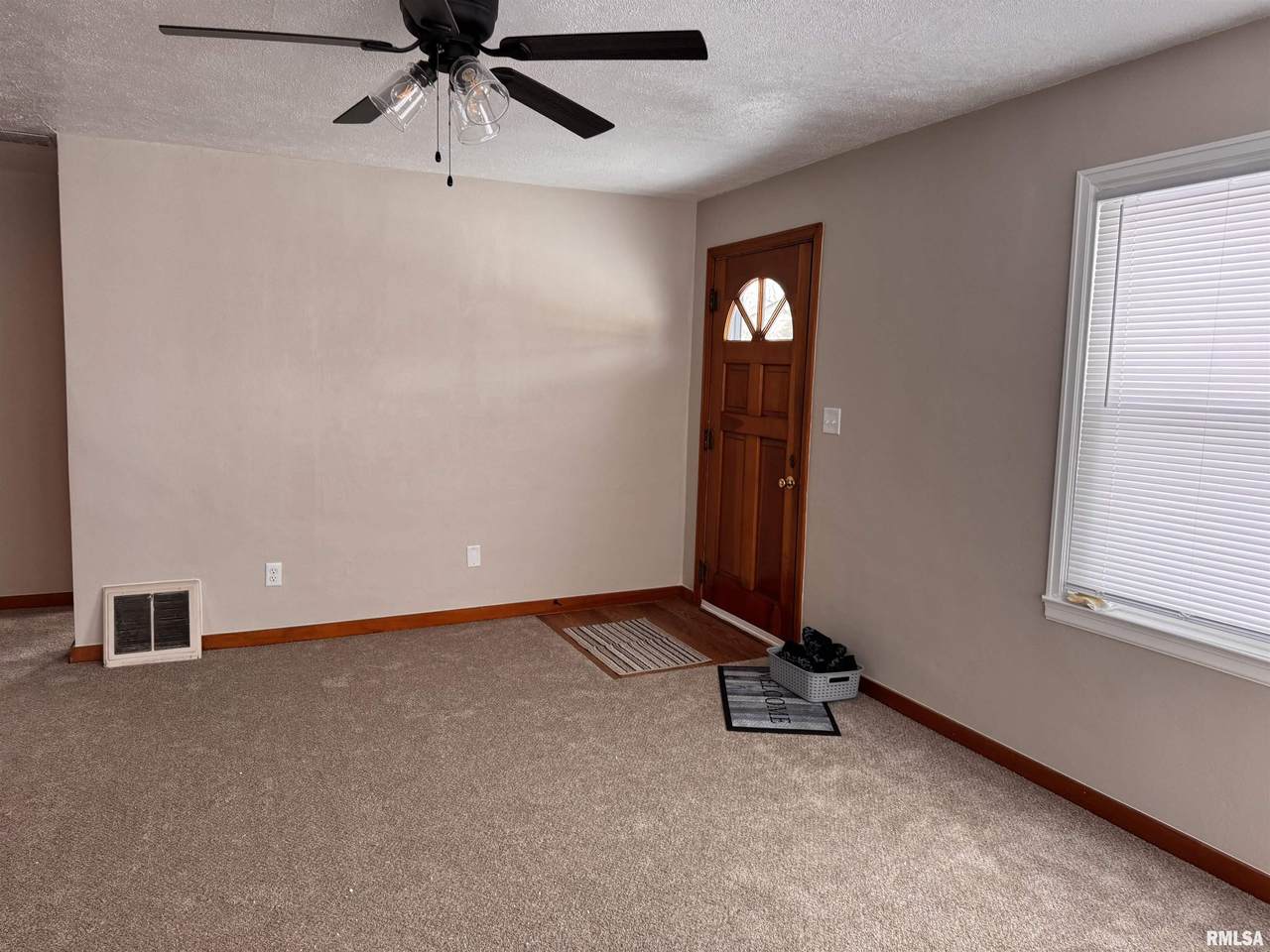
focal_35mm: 24
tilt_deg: -4.5
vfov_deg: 56.8
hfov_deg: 71.6
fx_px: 881
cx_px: 635
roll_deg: -1.5
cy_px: 476
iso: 200
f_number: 1.78
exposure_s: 1/121
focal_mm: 6.76
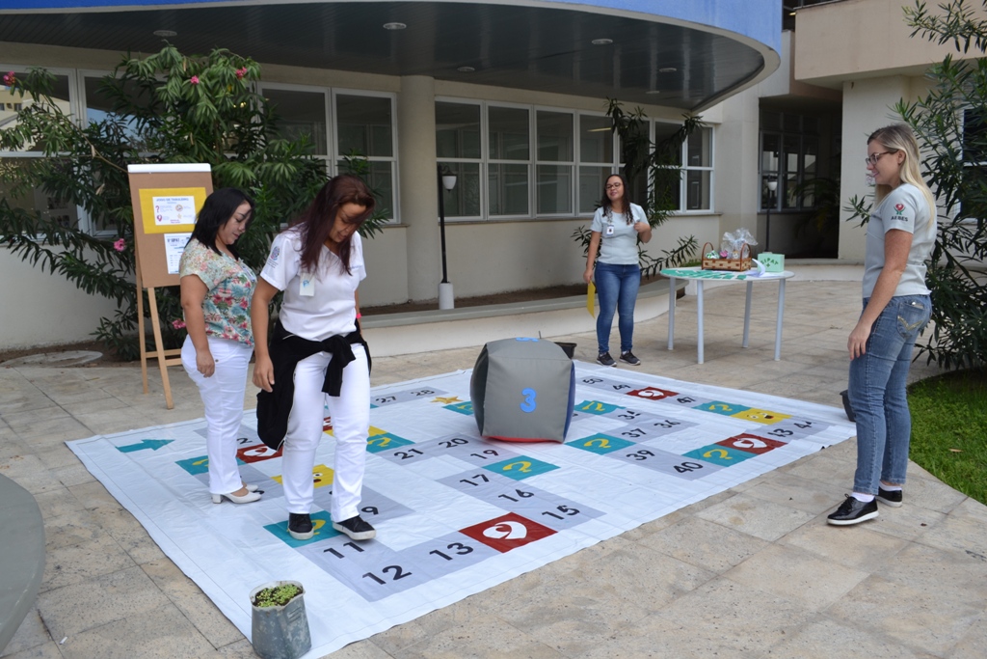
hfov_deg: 67.4
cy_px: 330
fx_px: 740
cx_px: 494
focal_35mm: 27
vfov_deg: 47.9
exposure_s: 1/125
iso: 100
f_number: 5.6
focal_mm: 18
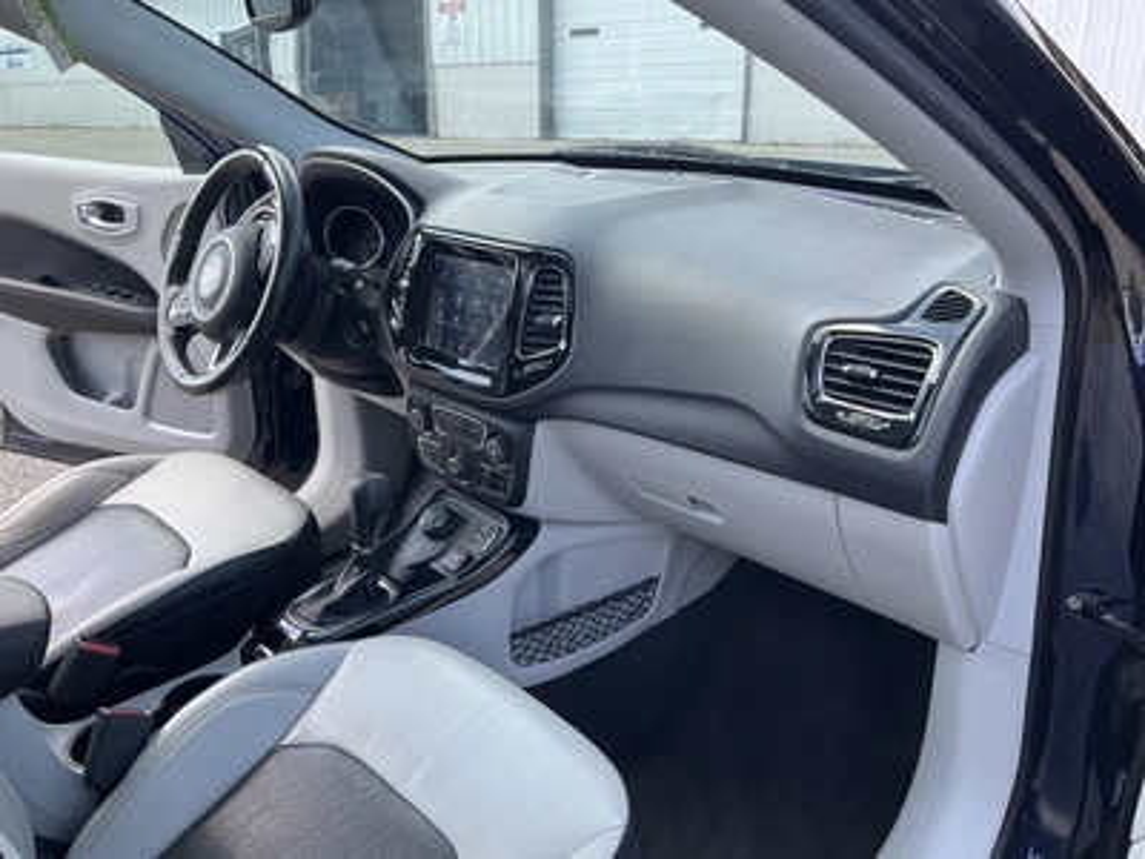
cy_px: 430
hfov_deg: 61.7
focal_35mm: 29
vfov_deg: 48.2
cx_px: 572
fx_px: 959
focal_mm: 3
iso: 20
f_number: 1.8
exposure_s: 1/145
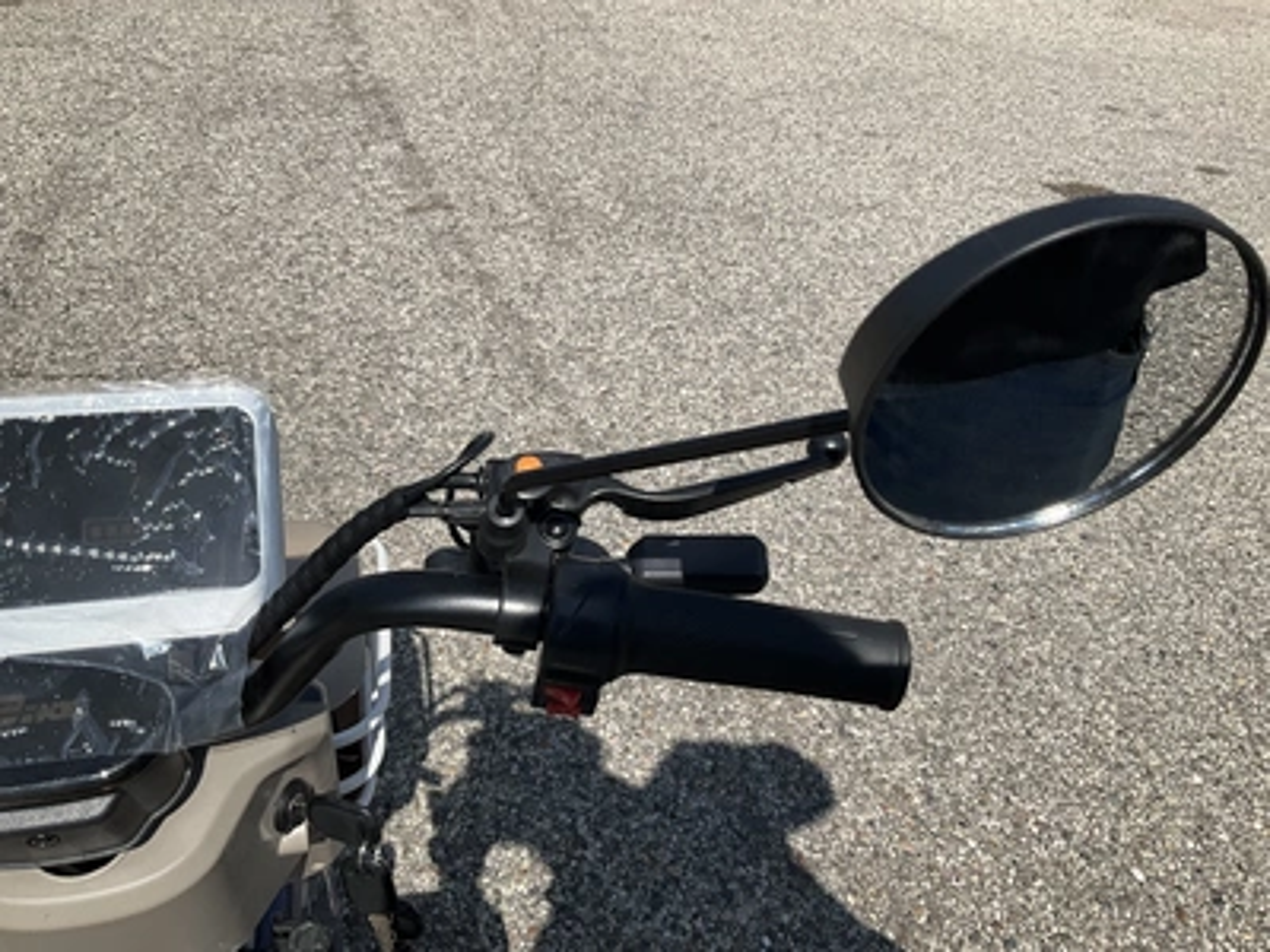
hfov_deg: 61.7
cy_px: 476
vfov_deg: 48.2
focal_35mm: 29
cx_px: 635
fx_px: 1064
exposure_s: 1/2667
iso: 25
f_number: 1.8
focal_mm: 3
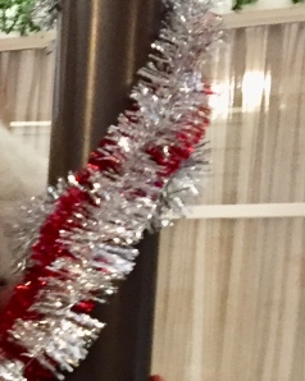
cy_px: 396
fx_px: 1288
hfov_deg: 11.5
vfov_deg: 16.5
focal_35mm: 114
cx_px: -399
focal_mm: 4.15
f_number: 2.2
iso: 160
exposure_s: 1/30
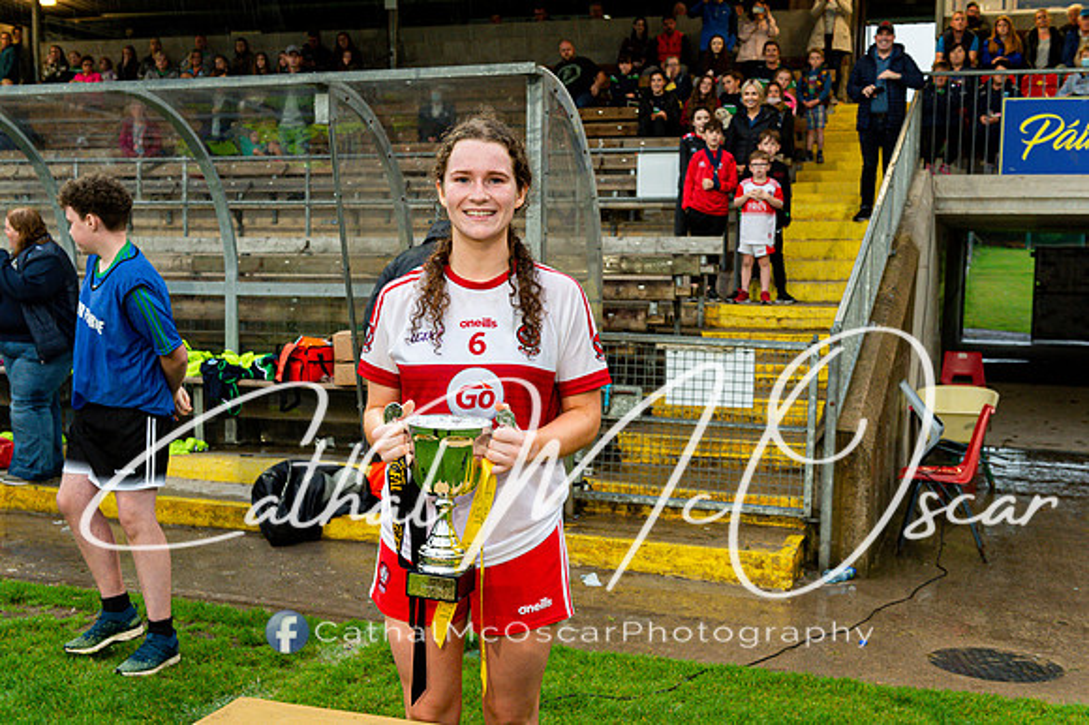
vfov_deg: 30.5
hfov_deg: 44.5
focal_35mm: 44
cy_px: 362
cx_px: 544
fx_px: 1330
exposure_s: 1/100
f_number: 4.5
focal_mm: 44
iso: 1600
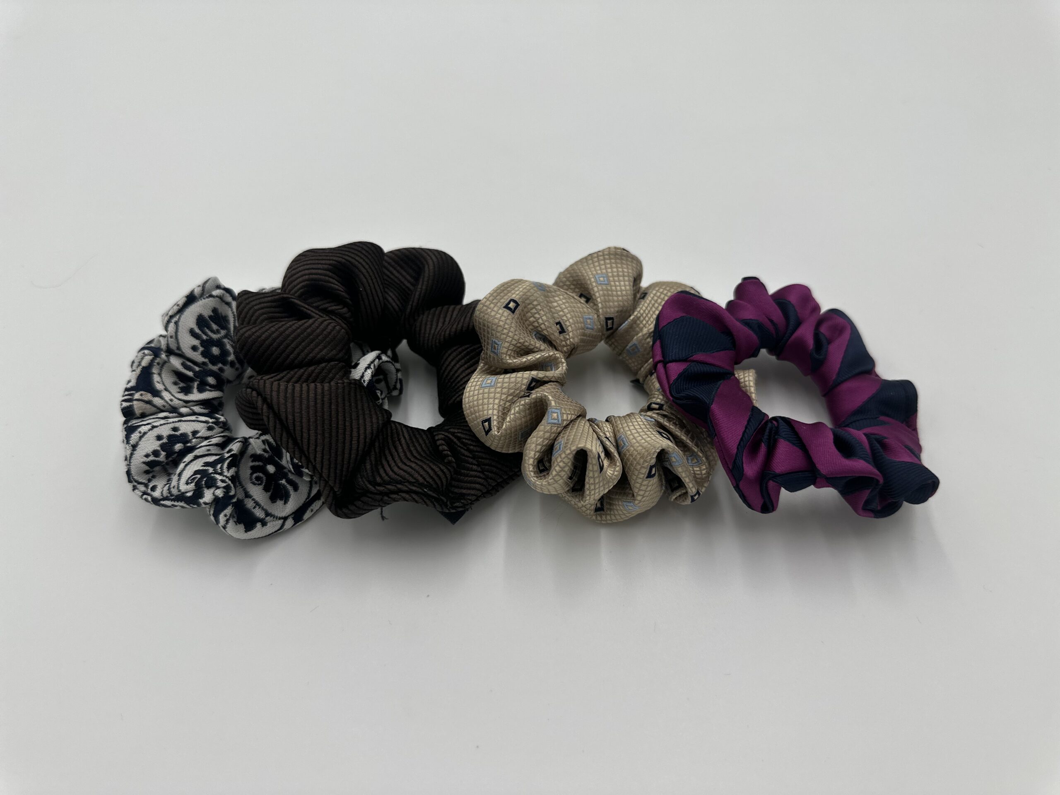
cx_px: 530
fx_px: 735
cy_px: 398
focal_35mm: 24
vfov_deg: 56.8
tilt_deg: -48.4
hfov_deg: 71.6
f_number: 1.78
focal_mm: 6.86
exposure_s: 1/918
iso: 80
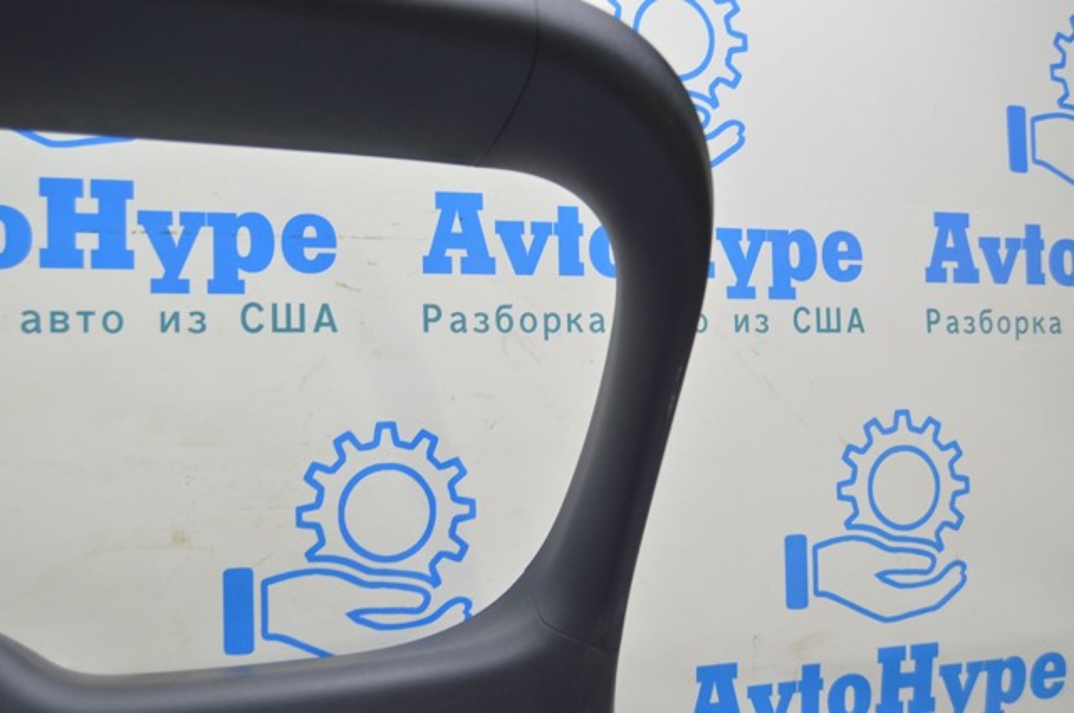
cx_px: 537
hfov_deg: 49.6
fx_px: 1162
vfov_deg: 34.1
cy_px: 356
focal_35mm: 39
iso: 400
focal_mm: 26
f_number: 5.6
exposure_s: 1/20
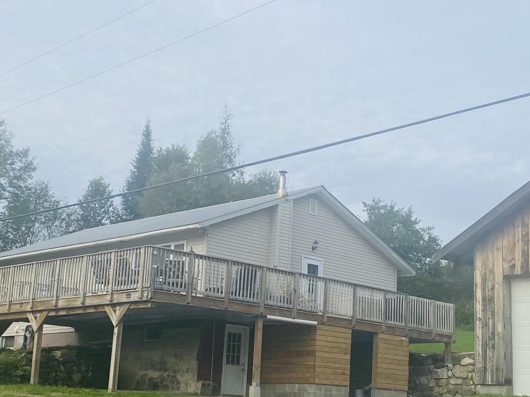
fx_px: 965
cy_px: 212
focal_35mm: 63
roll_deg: -1.2
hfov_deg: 30.6
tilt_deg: +11.4
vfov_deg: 23.3
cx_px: 321
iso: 32
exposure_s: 1/1996
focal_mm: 4.25
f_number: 1.8
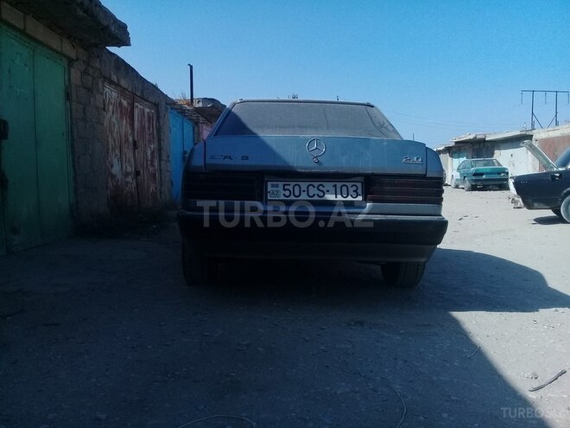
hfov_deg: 58.4
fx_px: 510
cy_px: 214
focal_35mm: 31
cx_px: 285
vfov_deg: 45.4
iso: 64
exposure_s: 1/1876
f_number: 2.2
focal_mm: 3.3
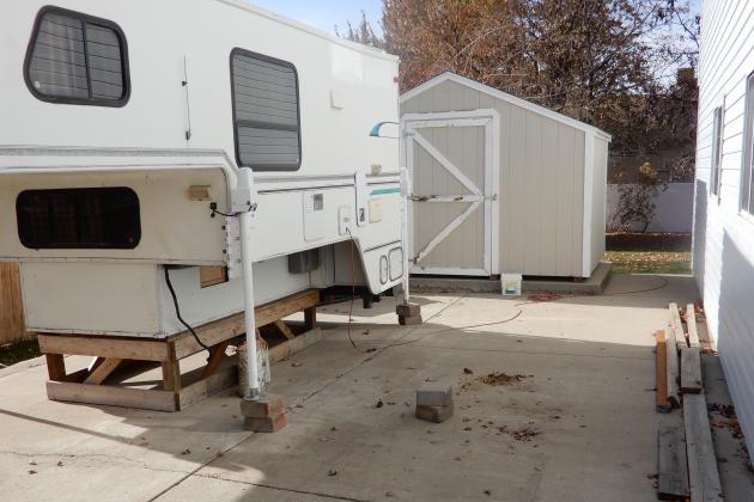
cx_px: 373
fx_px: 775
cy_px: 281
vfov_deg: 35.9
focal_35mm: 37
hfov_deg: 51.9
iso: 80
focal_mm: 6.2
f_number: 4
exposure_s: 1/800
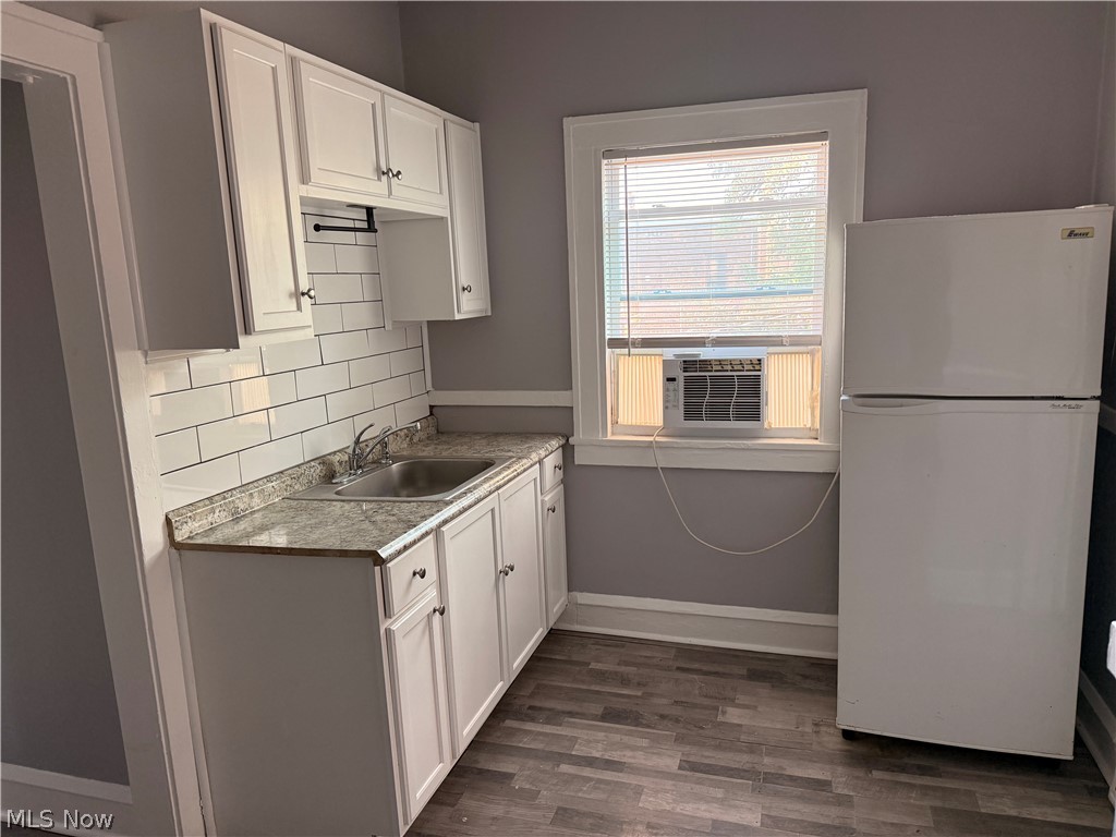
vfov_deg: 56.8
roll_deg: +2.5
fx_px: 774
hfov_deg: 71.6
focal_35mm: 24
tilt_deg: -10.6
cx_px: 558
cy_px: 418
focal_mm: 6.76
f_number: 1.78
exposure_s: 1/72
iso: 200
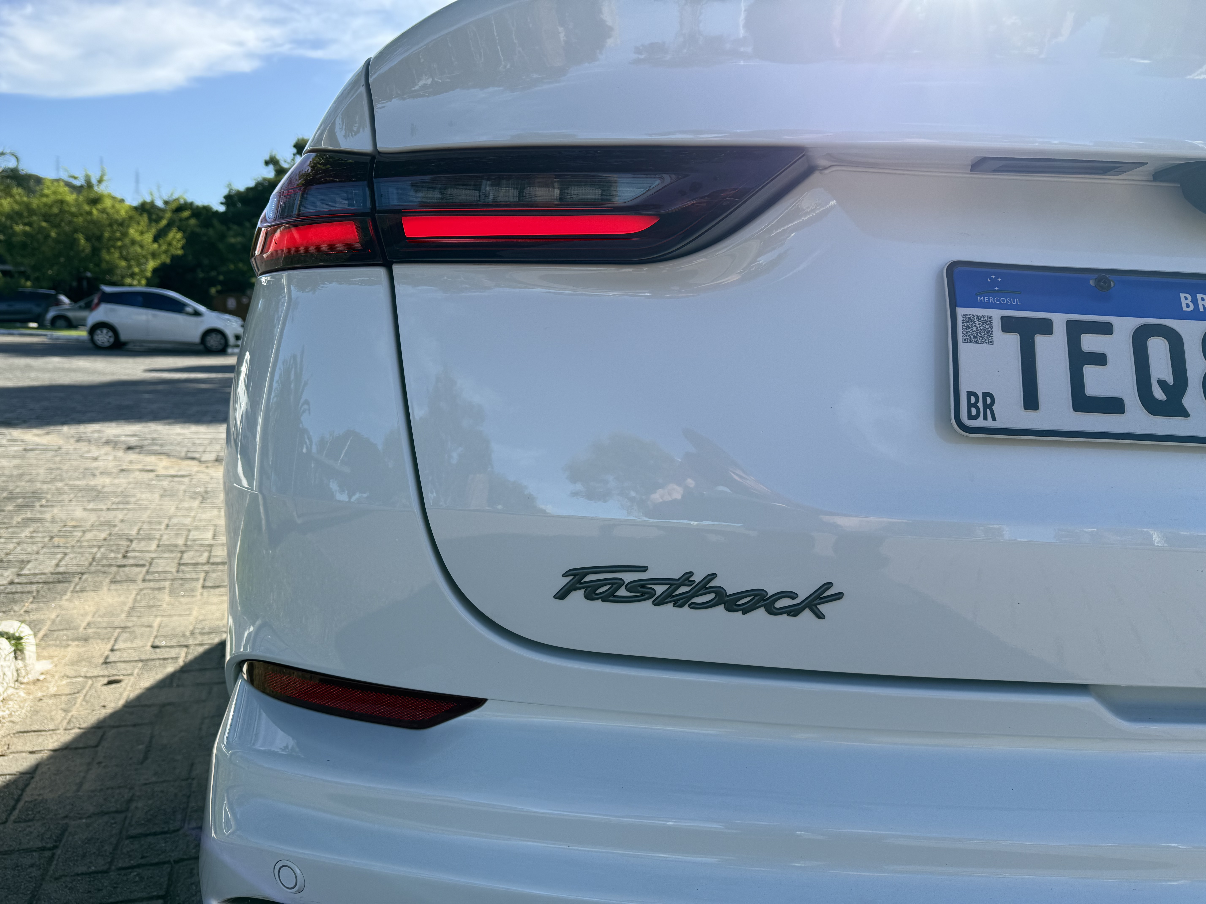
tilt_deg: -7.5
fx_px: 836
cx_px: 603
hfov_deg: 71.6
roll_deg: -2.4
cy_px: 452
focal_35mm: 24
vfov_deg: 56.8
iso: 80
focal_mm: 6.76
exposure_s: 1/2703
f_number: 1.78
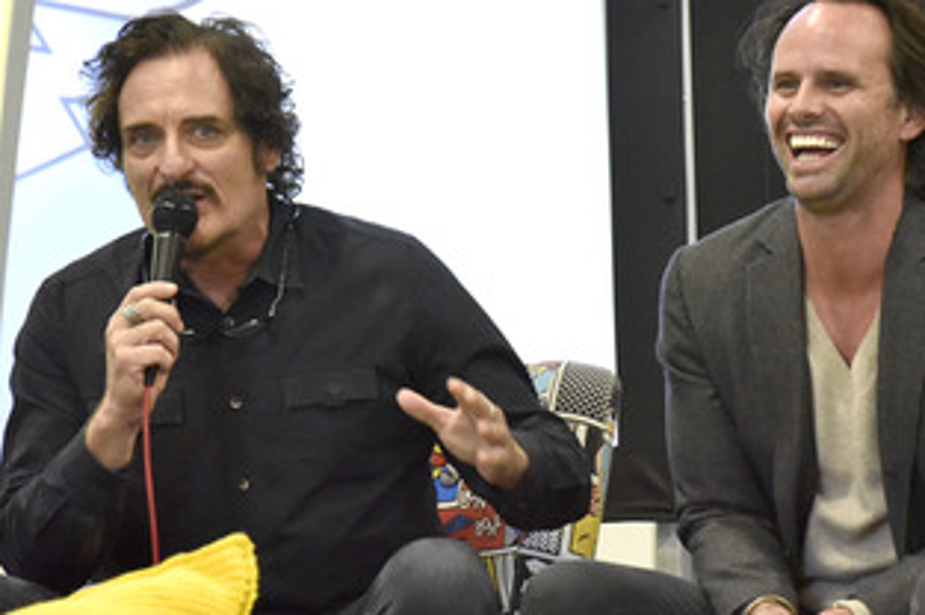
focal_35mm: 288
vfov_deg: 4.8
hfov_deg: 7.2
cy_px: 337
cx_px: 569
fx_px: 7392
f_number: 8
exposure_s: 1/100
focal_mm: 200
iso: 12800
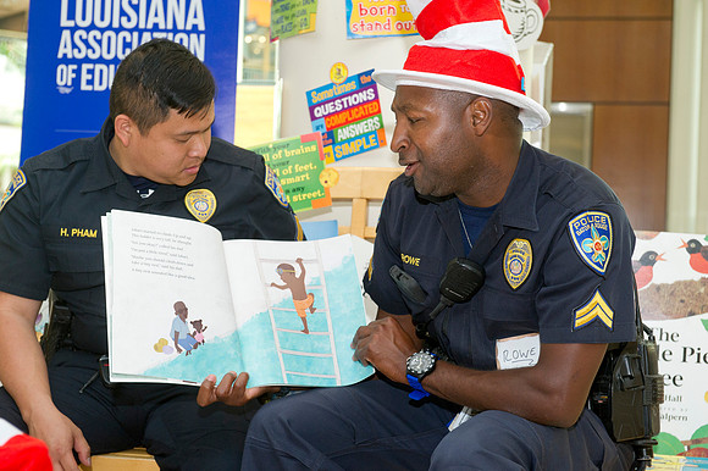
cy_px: 236
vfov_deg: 19.4
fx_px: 1376
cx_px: 354
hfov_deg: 28.9
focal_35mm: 70
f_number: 6.3
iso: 1250
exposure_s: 1/250
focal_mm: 70
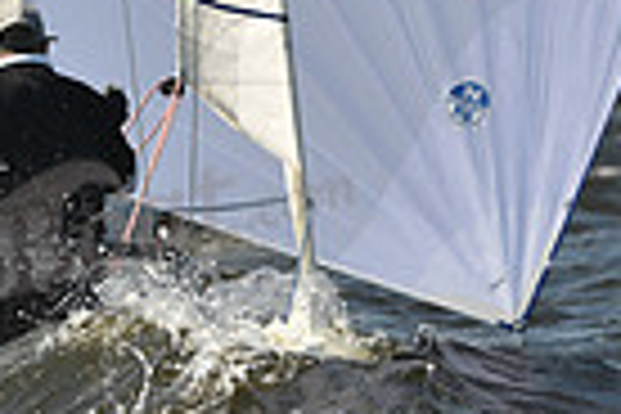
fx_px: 20319
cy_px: 83
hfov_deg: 1.7
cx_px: -508
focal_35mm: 1178
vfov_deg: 1.2
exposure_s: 1/1250
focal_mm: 280
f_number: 6.3
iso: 250
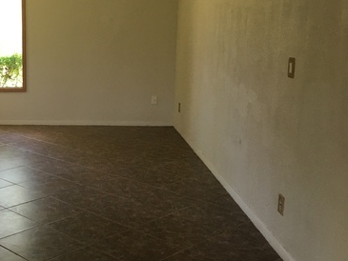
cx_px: 33
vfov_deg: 27.5
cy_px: 110
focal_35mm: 53
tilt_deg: -7.9
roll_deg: +1.4
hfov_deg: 34.1
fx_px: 533
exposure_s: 1/30
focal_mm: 4.15
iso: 40
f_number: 2.2
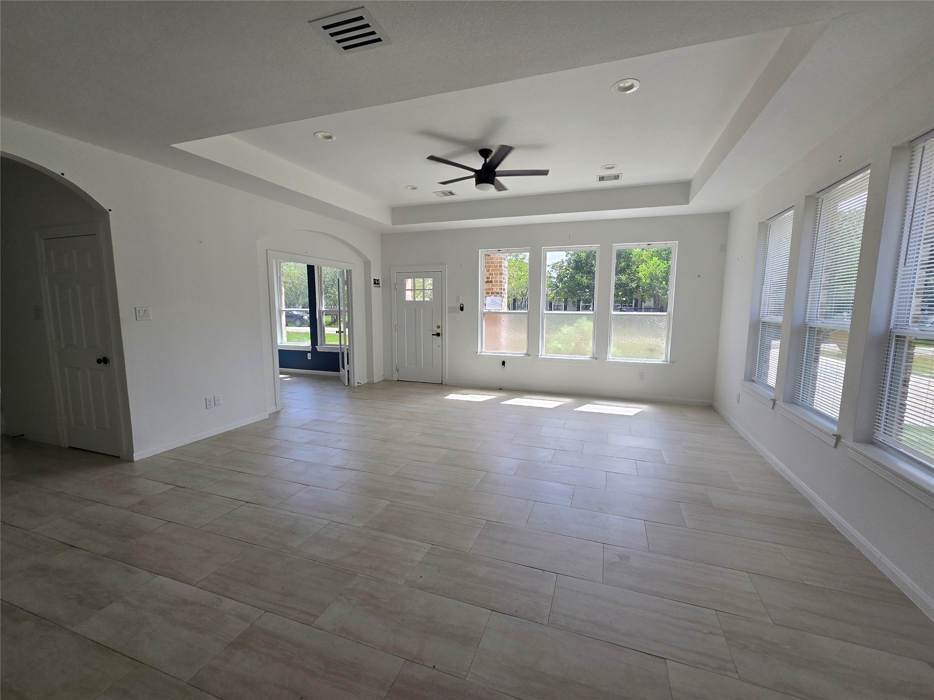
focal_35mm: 13
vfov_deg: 89.9
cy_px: 350
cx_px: 467
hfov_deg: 106.2
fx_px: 351
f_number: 2.2
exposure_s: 1/235
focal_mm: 2.2
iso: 50
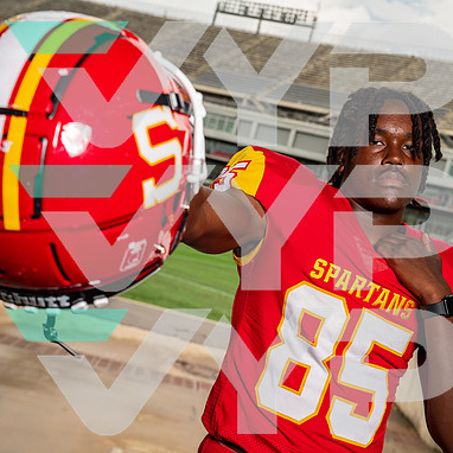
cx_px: 311
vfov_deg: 27.7
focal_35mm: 62
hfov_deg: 27.5
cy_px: 228
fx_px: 918
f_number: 5.6
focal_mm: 48
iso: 100
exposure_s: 1/250
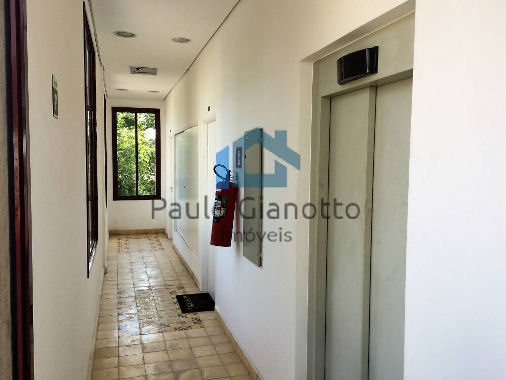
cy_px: 190
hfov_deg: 61.7
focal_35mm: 29
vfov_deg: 48.2
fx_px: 424
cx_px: 253
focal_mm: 4.15
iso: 32
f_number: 2.2
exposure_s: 1/477
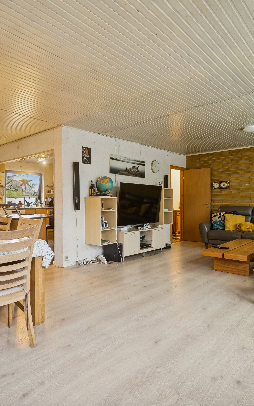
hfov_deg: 52.6
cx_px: 101
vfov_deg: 77.2
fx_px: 255
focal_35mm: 23
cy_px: 203
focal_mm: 15
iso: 400
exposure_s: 1/1.25
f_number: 6.3
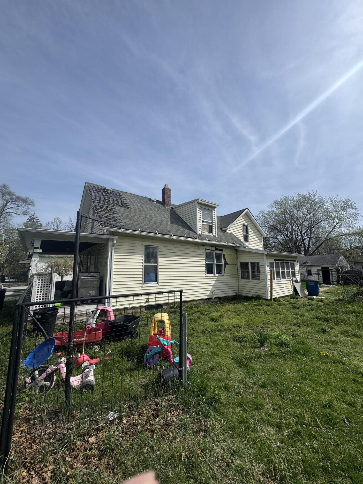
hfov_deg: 85.7
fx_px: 196
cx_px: 182
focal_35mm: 14
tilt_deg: +8.7
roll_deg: +0.4
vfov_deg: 102.1
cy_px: 242
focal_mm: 2.22
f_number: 2.2
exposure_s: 1/3106
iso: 50
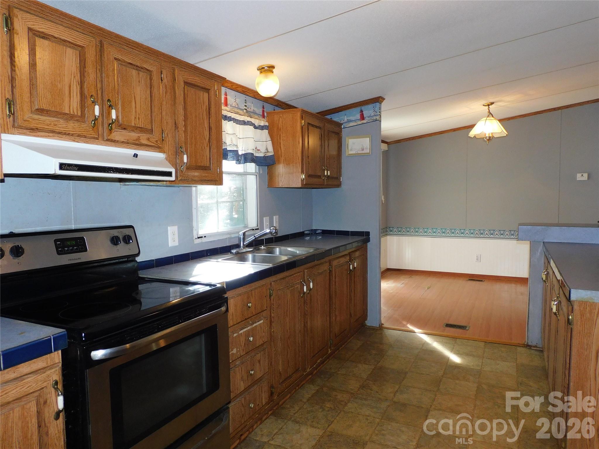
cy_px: 224
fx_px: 415
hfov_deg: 71.6
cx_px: 300
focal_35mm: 24
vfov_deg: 56.8
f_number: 3.3
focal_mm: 4.3
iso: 200
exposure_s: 1/30
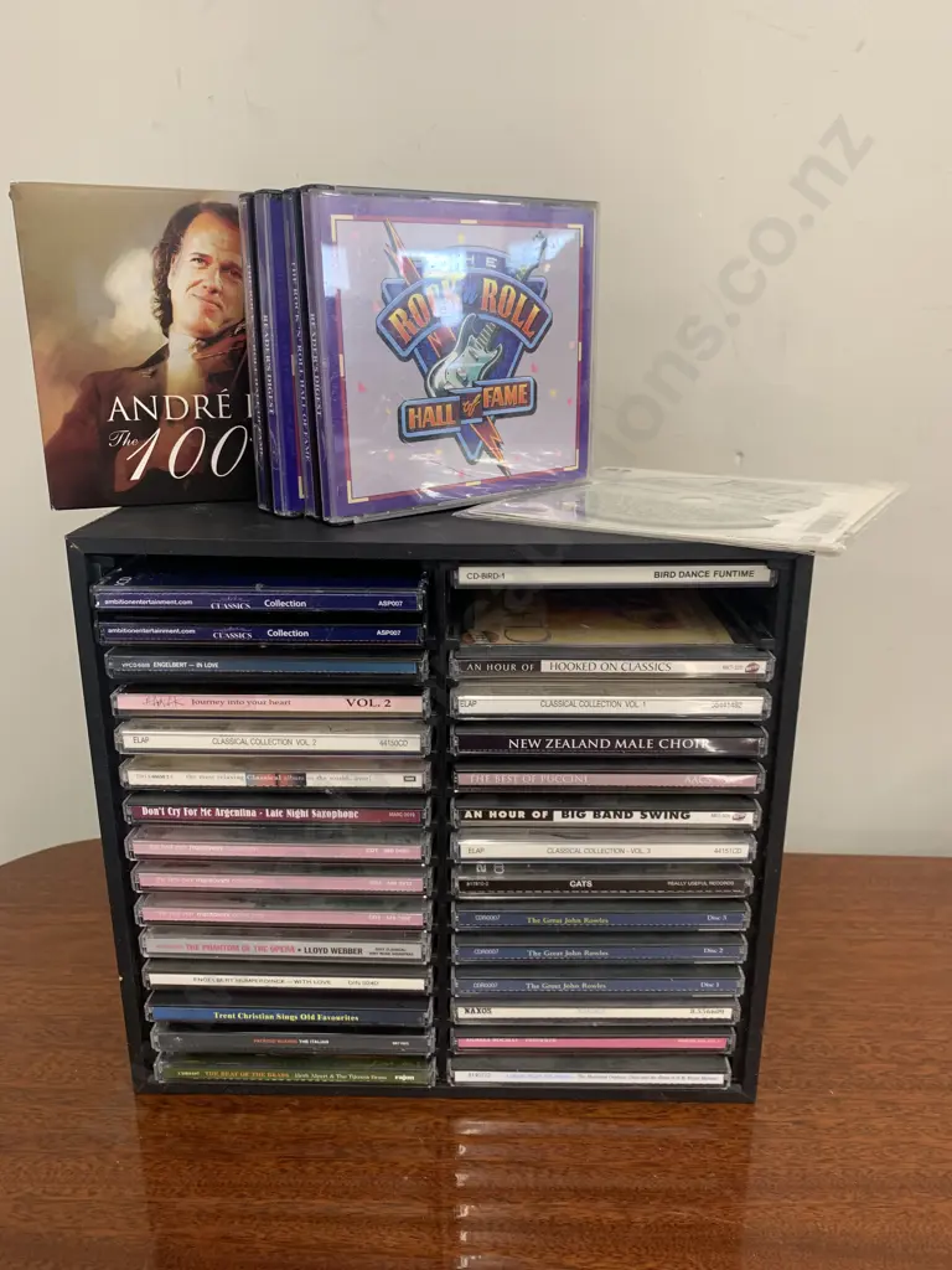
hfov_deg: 53.1
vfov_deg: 67.3
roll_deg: +0.7
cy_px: 635
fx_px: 953
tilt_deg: -19.3
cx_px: 476
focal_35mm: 26
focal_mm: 4.25
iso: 100
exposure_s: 1/50
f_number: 1.8
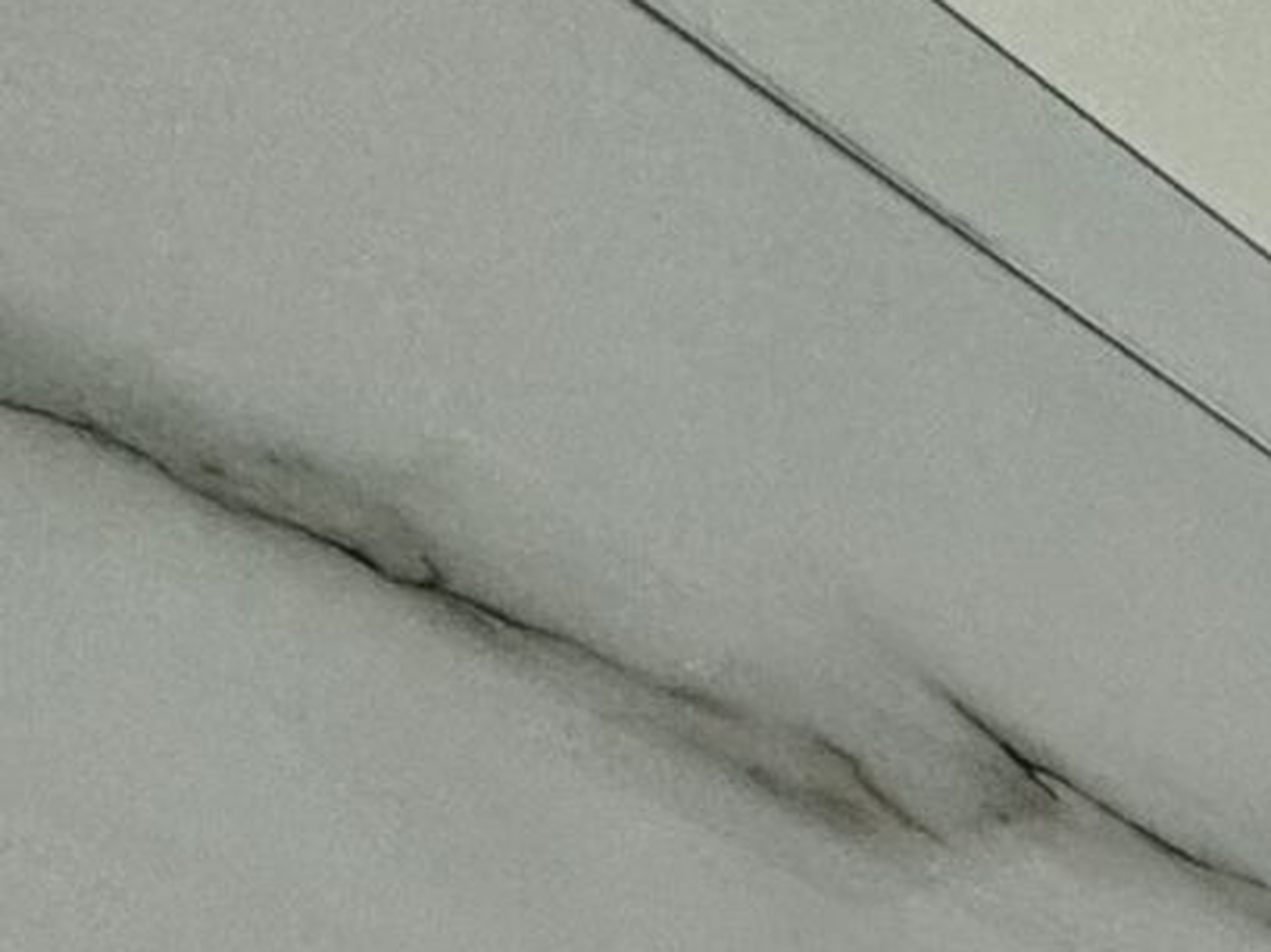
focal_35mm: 88
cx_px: 3647
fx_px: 3230
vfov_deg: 10.7
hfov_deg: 12.1
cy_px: 2931
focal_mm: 2.22
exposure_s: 1/120
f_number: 2.2
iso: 160
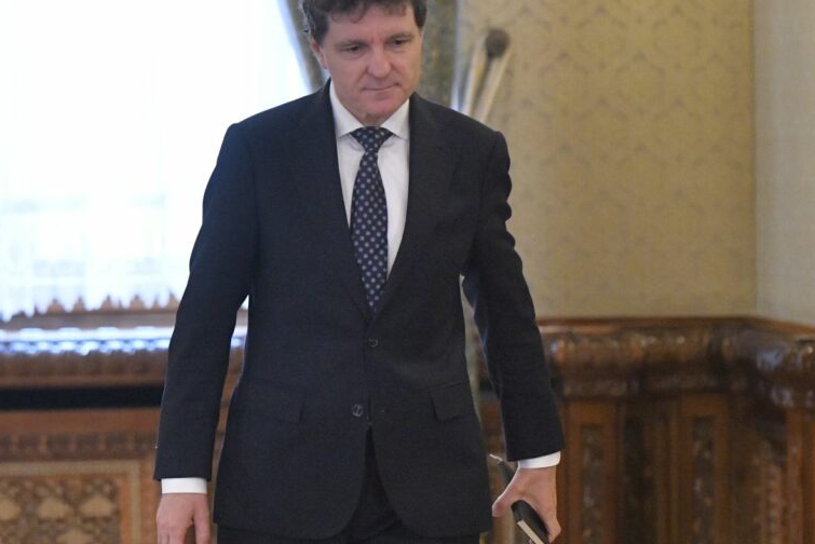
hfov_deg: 11.2
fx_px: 4144
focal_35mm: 183
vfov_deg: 7.5
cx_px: 341
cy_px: 222
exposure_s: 1/800
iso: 4000
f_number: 2.5
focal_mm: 135
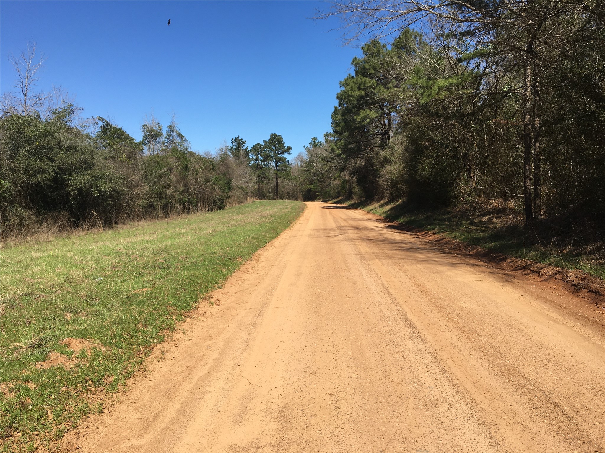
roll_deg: +2.9
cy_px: 226
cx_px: 302
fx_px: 507
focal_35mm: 29
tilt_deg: -1.3
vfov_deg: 48.2
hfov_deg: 61.7
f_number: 2.2
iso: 25
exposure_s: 1/1350
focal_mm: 4.15
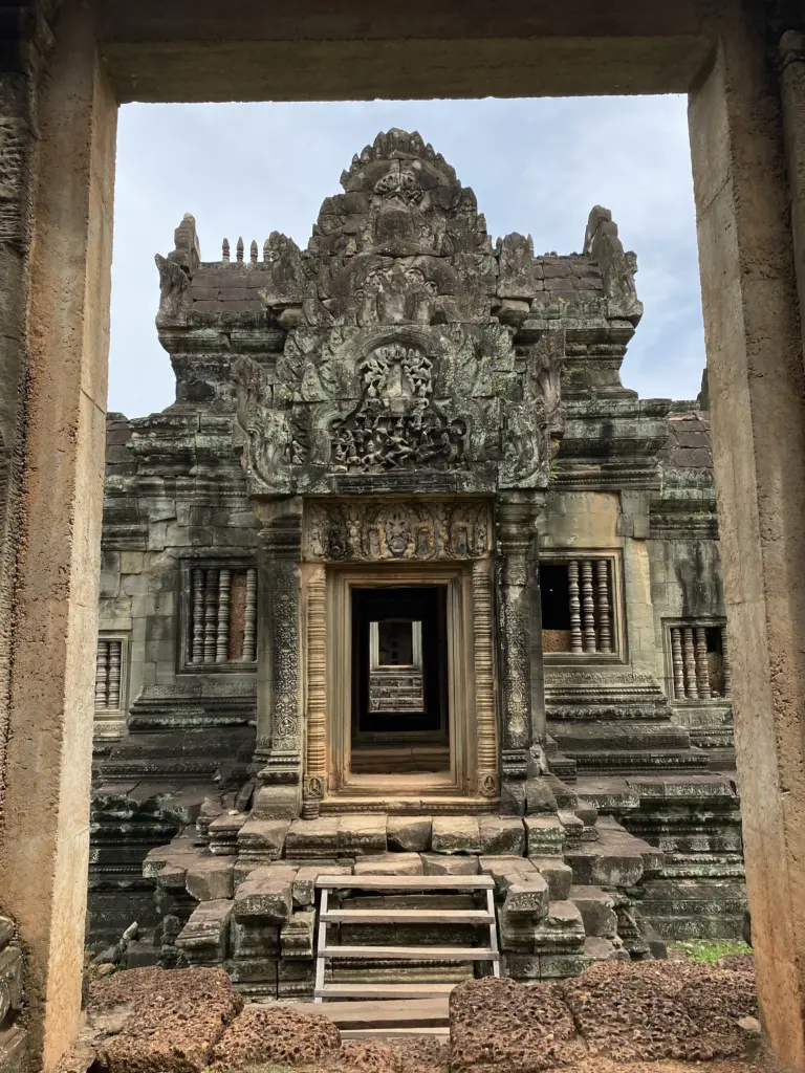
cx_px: 402
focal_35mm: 26
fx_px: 806
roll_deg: +1.6
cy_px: 536
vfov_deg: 67.3
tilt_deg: +9.4
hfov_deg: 53.1
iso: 32
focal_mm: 4.25
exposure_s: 1/3205
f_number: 1.8
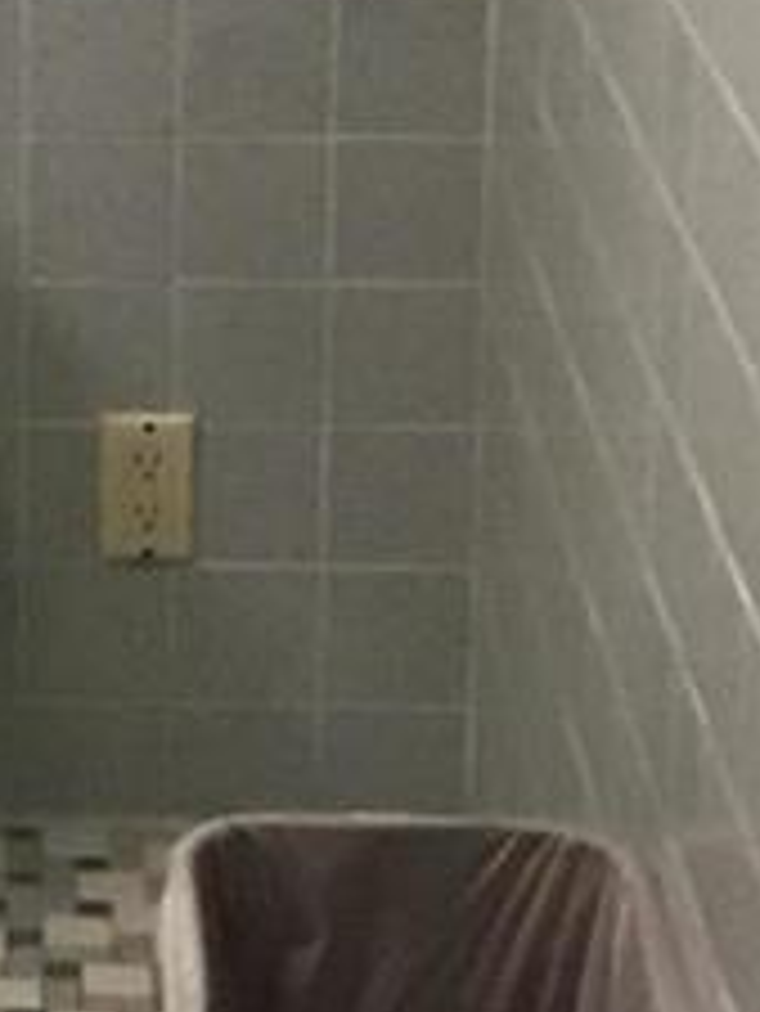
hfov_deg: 8.7
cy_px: 112
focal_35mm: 165
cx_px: -517
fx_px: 4826
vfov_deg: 11.9
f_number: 2.4
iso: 200
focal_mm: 3.3
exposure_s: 1/17
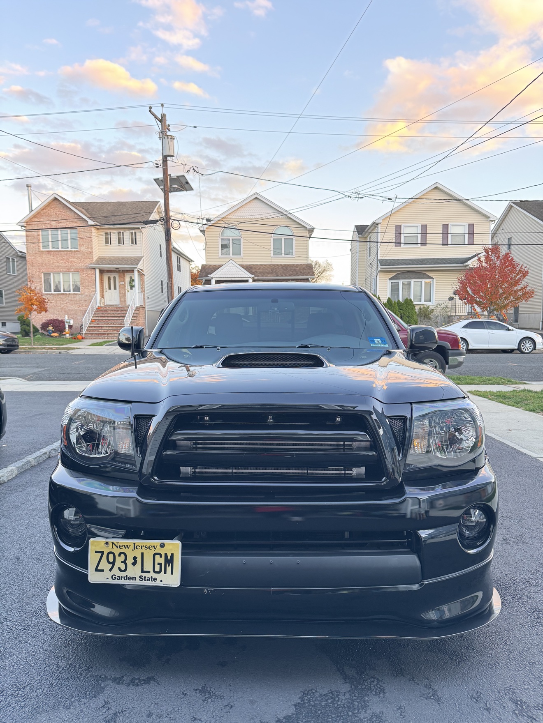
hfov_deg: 56.8
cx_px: 272
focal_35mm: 24
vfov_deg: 71.6
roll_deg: +1.0
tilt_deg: -5.2
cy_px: 362
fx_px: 502
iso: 200
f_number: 1.78
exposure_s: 1/72
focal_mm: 6.76
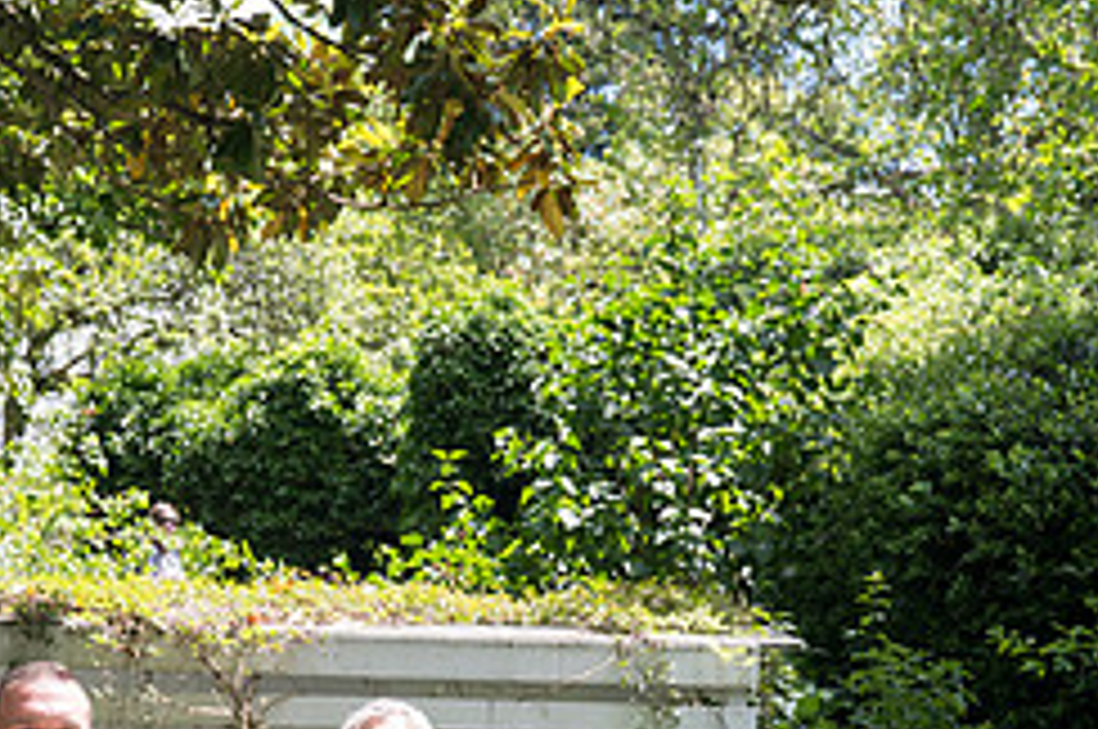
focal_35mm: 131
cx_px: 342
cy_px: 776
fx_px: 3990
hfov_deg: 15.6
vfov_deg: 10.3
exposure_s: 1/320
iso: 400
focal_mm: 55
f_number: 6.3
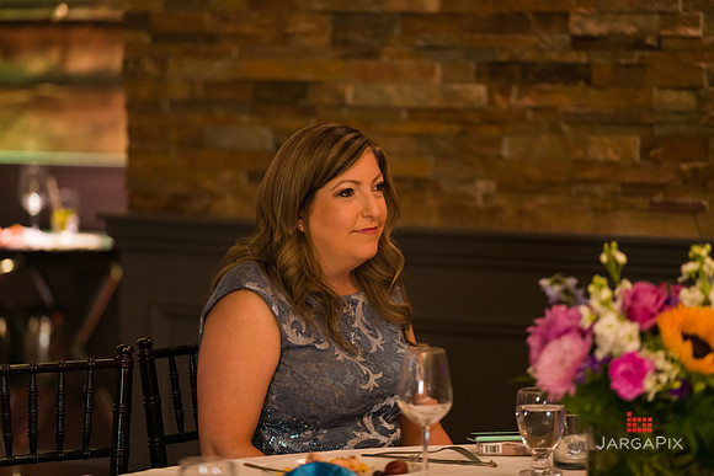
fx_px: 3967
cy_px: 238
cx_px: 357
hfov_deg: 10.3
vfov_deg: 6.9
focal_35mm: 200
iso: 1600
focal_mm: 200
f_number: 3.2
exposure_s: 1/125
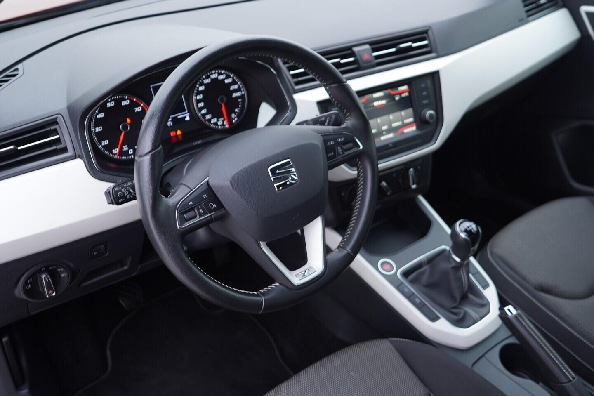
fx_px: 594
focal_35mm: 36
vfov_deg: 36.9
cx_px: 297
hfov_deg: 53.1
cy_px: 198
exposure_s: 1/40
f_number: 2.8
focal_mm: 24
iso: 160
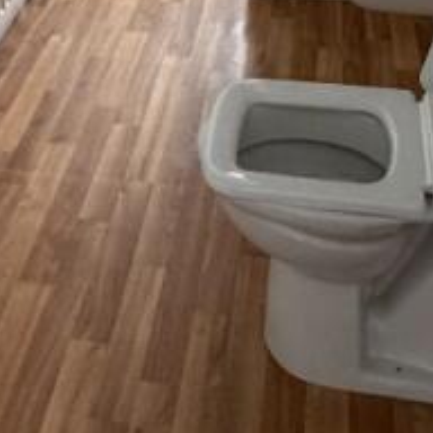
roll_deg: +1.7
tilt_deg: -12.3
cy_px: -228
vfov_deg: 21.6
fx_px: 934
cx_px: 162
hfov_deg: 26.0
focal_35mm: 66
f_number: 2.2
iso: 320
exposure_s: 1/60
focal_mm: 2.22
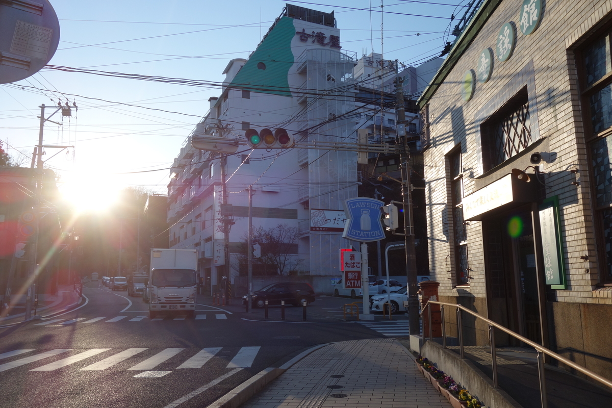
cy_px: 204
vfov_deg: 46.4
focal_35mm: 28
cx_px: 306
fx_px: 476
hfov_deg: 65.5
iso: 125
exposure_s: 1/400
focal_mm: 10.4
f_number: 5.6
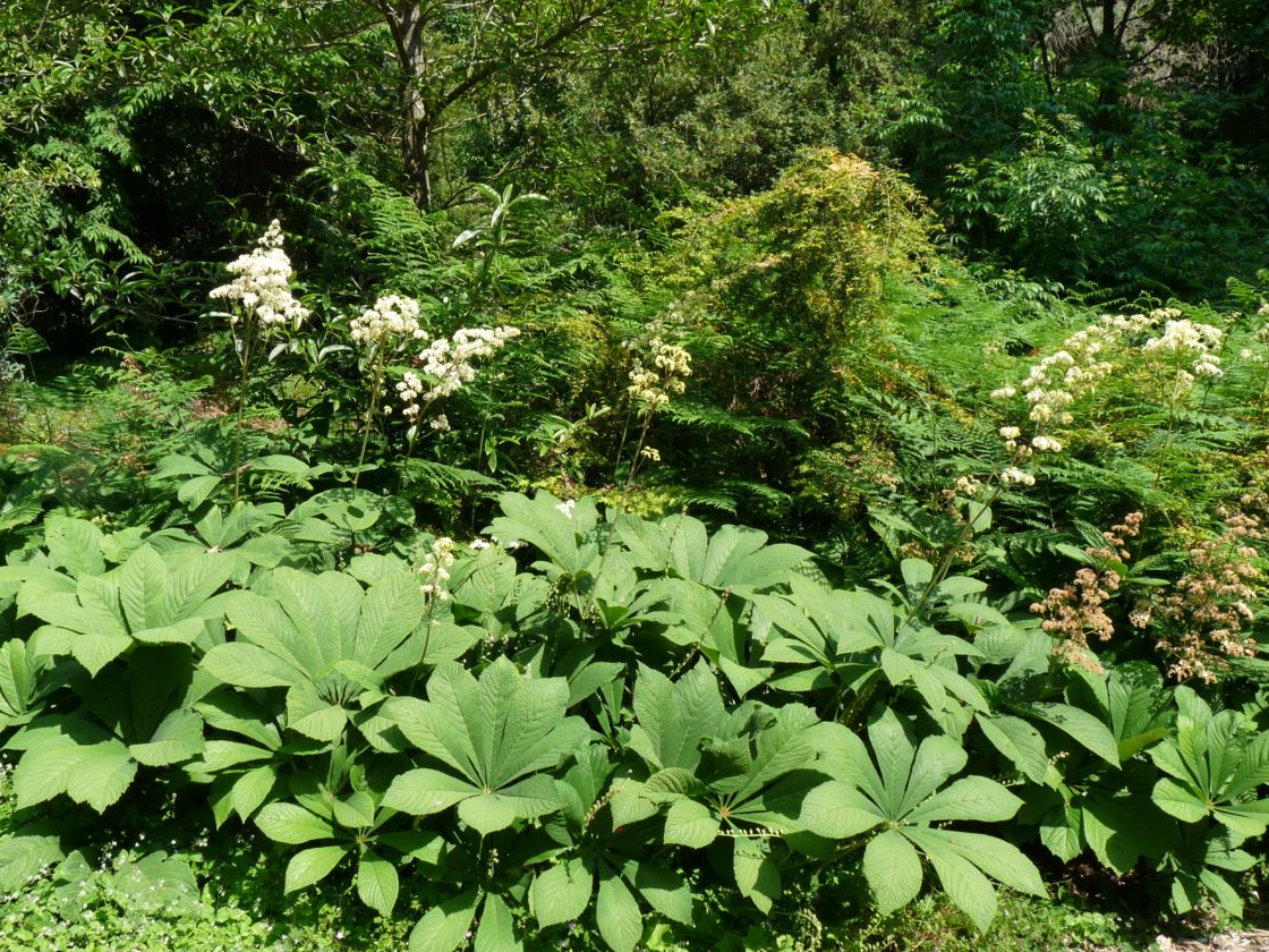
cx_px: 629
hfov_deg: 55.4
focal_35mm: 33
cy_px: 467
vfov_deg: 42.9
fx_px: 1210
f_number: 5
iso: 100
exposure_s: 1/200
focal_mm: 5.8
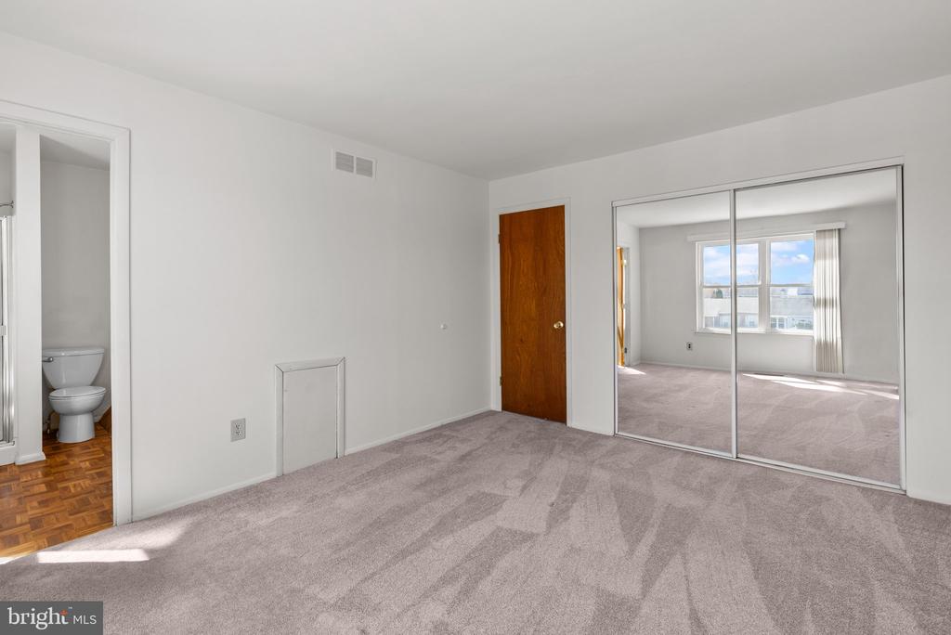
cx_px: 476
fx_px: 423
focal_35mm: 16
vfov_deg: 73.8
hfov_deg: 96.7
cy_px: 318
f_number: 8
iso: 1600
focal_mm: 16
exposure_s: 1/50
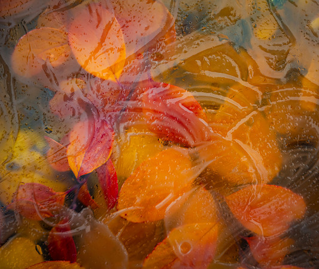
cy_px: 134
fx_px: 785
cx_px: 202
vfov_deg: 19.5
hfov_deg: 22.9
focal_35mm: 81
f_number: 4
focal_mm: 70
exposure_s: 1/200
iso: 125
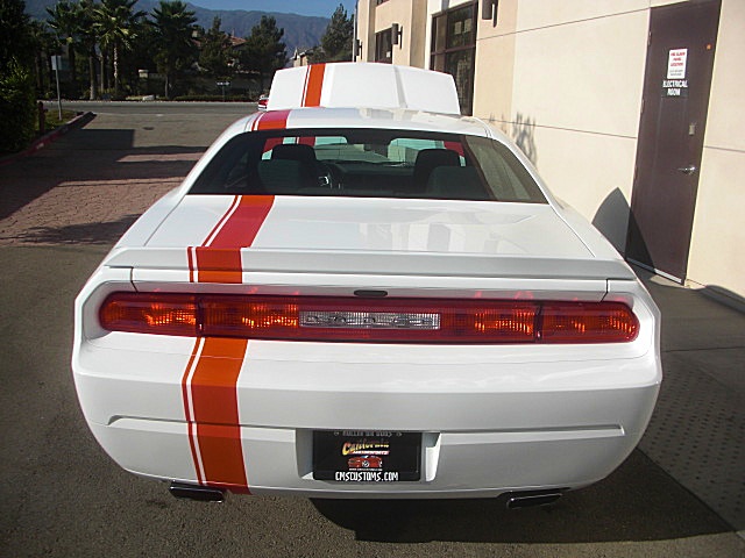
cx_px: 372
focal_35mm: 36
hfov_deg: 51.4
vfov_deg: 39.7
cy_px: 279
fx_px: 775
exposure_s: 1/200
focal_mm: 6.3
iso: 50
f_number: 7.9
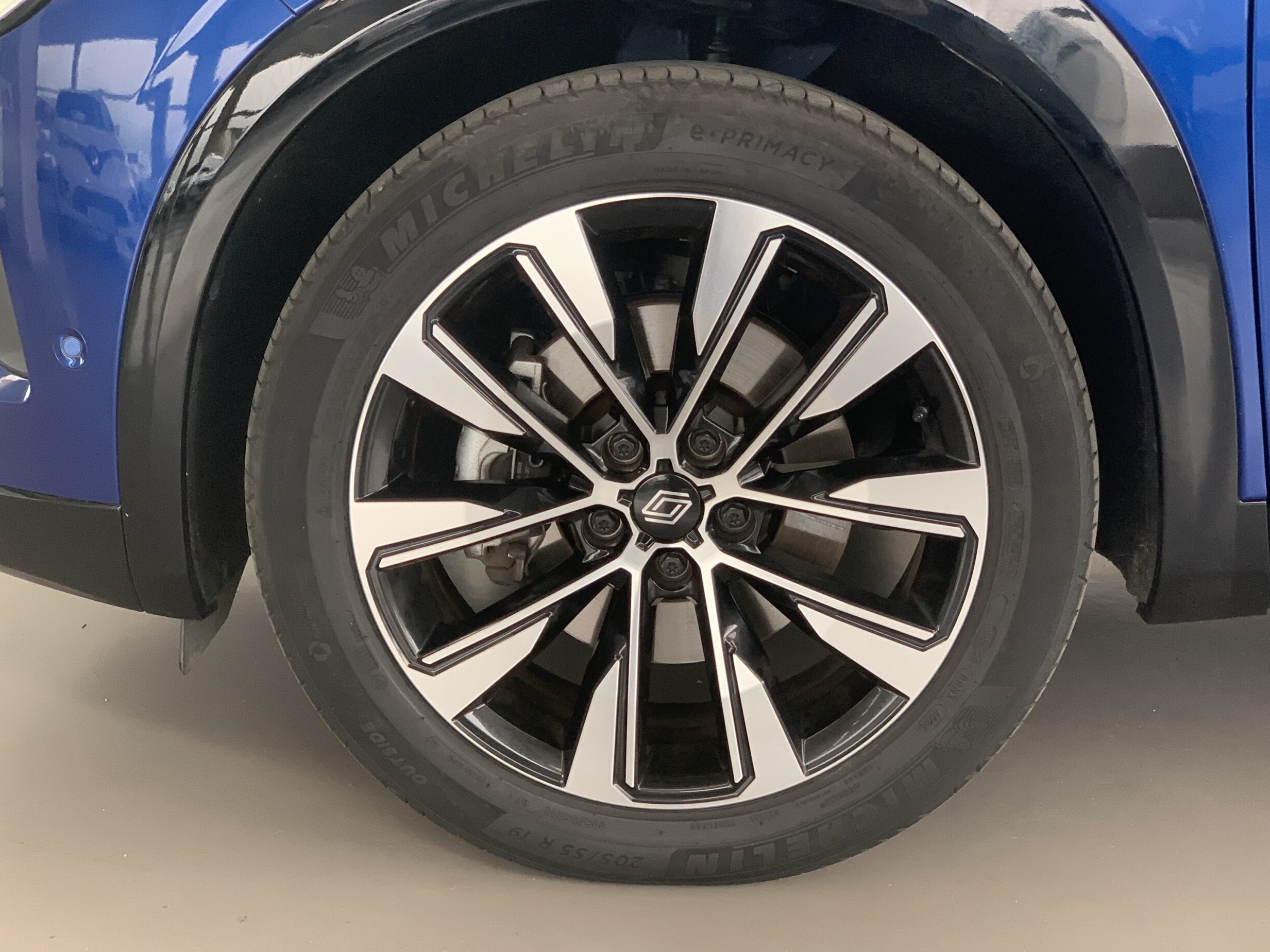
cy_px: 470
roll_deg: -1.1
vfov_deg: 27.0
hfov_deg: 35.5
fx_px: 1981
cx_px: 633
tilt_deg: -14.6
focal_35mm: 54
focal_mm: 6
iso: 125
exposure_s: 1/87
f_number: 2.4
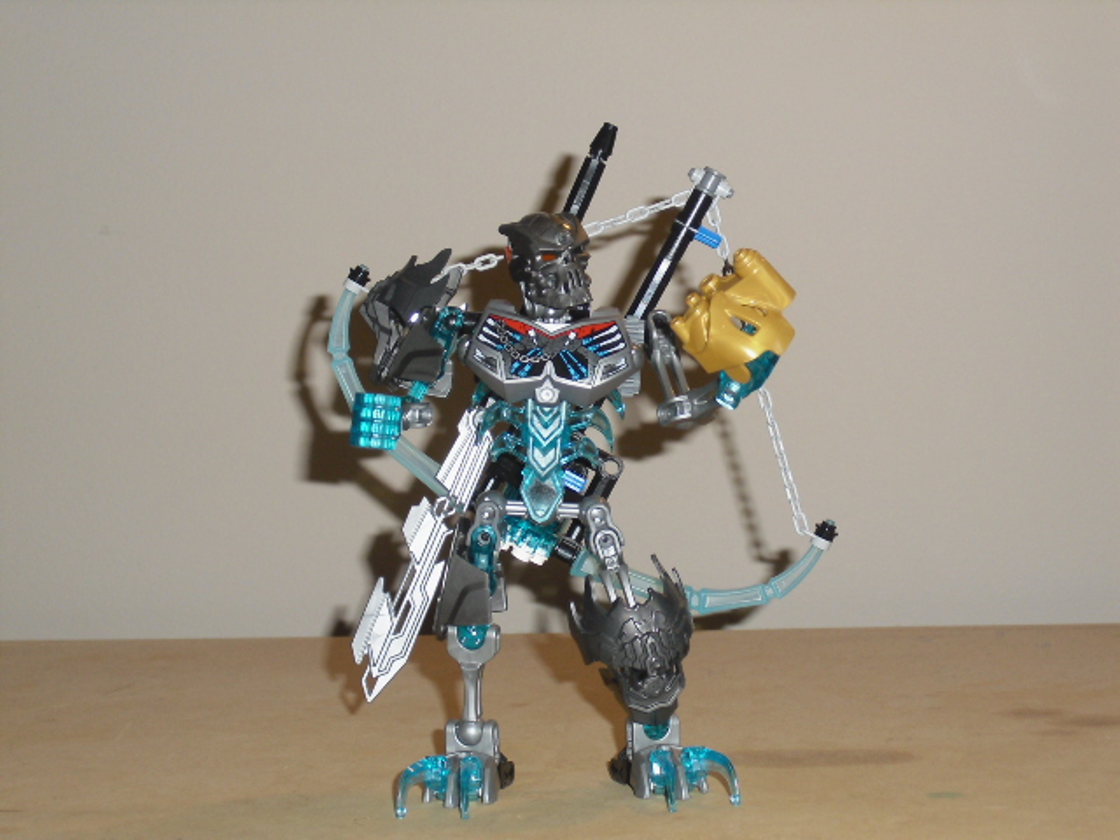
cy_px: 420
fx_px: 2362
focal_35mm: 73
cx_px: 560
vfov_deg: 20.2
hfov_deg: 26.7
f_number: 4.6
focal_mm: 13.1
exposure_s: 1/60
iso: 200
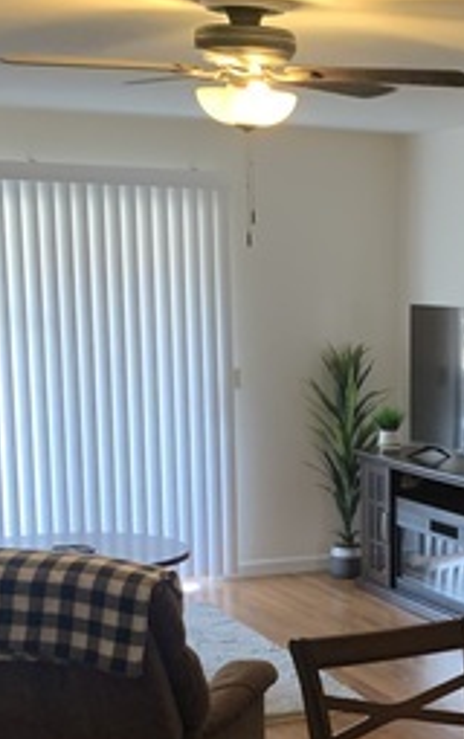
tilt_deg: -13.2
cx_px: 544
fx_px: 1453
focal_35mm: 72
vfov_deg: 27.8
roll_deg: -0.9
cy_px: 614
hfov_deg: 17.4
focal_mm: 4.25
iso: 320
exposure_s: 1/60
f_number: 1.8
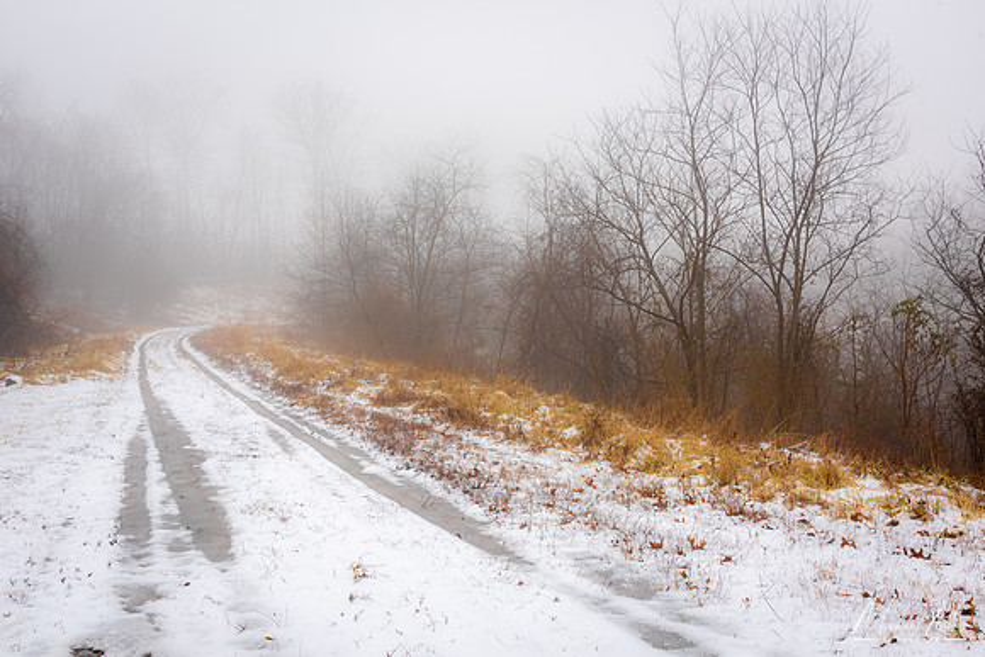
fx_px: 1040
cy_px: 328
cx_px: 492
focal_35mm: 38
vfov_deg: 35.1
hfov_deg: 50.7
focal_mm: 38
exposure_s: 1/20
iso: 64
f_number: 13
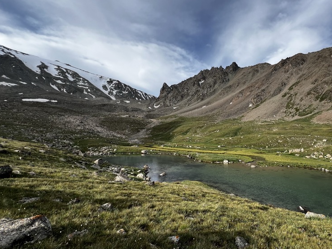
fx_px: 173
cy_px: 129
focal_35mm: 18
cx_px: 225
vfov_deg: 71.6
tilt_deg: -0.1
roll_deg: -1.0
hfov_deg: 84.3
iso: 32
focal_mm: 1.57
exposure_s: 1/791
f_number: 1.8
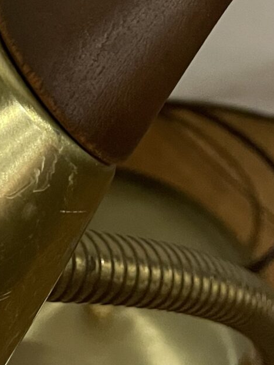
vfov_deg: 16.2
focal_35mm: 107
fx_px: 1128
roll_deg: -6.9
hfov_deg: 13.8
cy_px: -238
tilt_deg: -35.5
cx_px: 70
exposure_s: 1/33
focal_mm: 4.2
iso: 400
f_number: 1.6
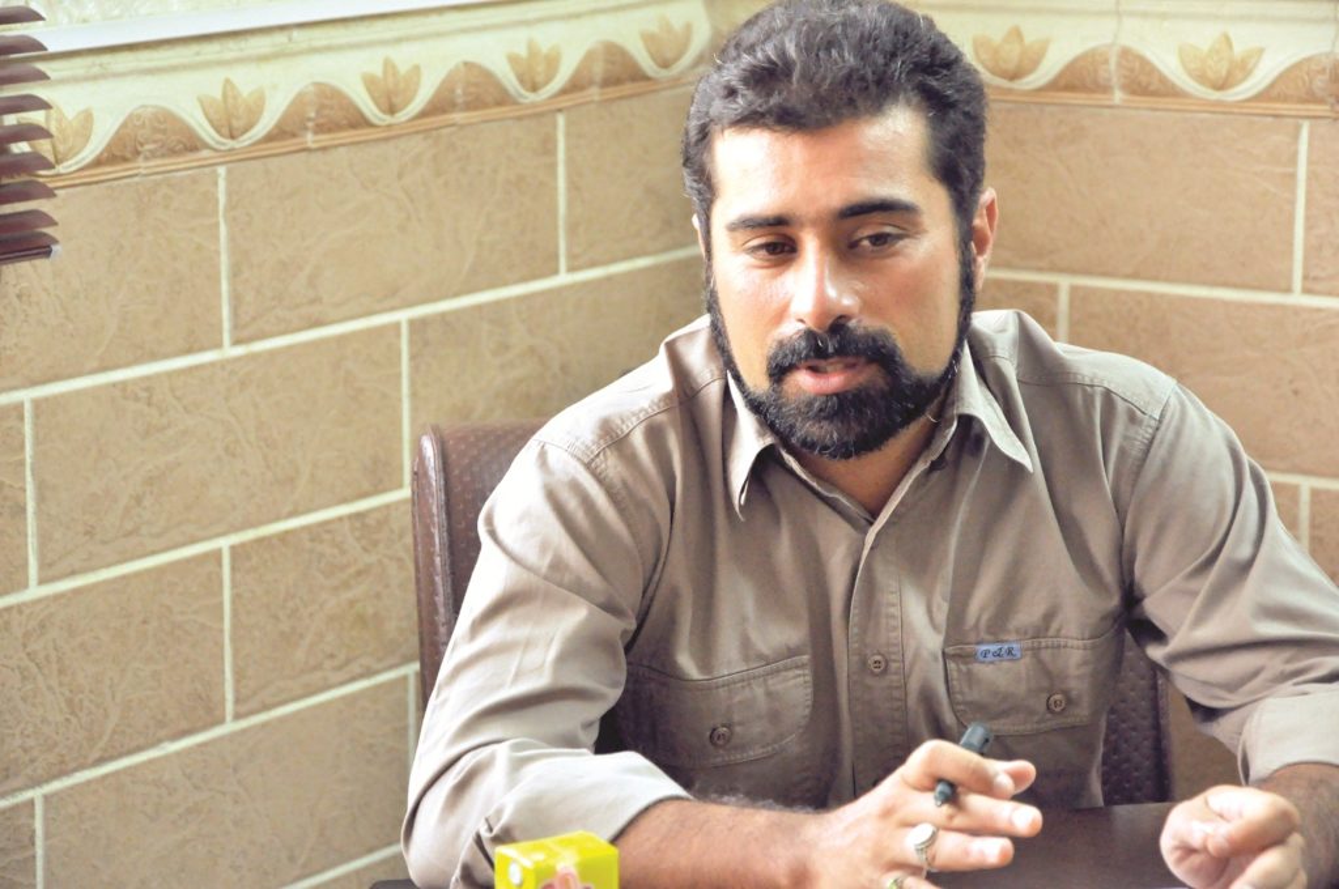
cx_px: 670
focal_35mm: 120
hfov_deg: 17.1
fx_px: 4458
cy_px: 444
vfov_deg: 11.4
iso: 1600
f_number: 5.3
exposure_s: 1/50
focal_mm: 80
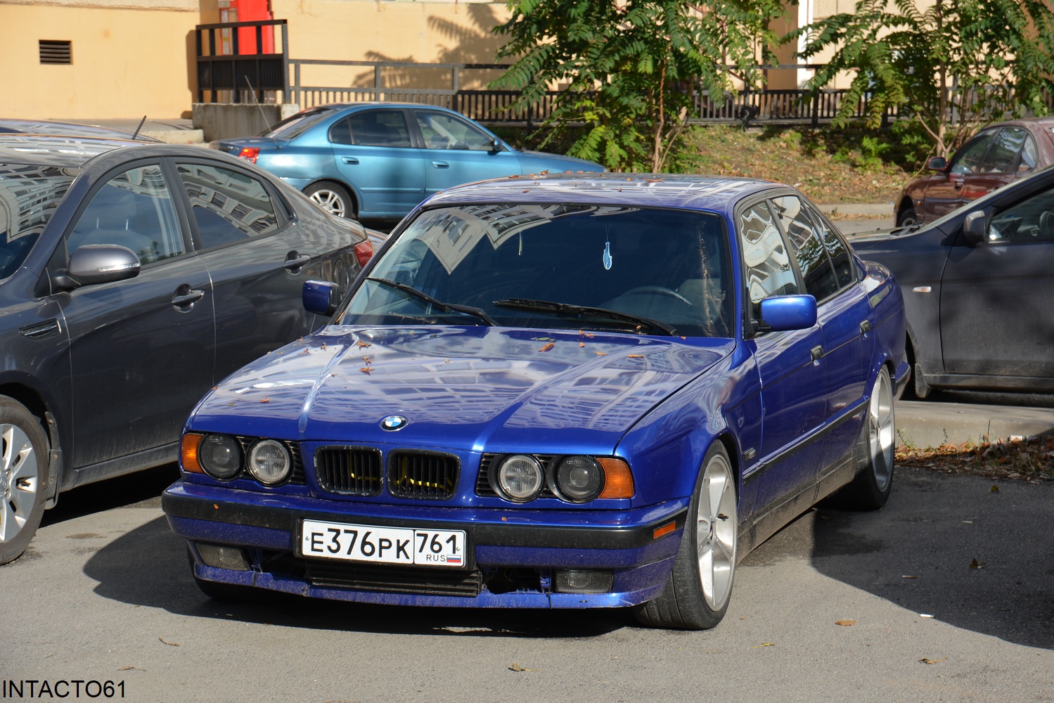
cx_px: 527
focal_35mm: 93
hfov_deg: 21.9
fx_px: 2723
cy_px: 352
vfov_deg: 14.7
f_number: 8
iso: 140
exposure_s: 1/250
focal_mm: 62
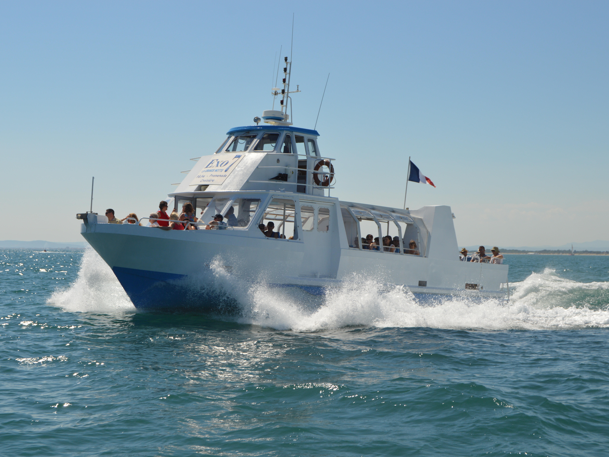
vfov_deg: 22.3
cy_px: 231
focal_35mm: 66
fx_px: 1161
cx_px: 292
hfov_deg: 29.4
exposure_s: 1/400
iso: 100
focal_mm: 40
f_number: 10
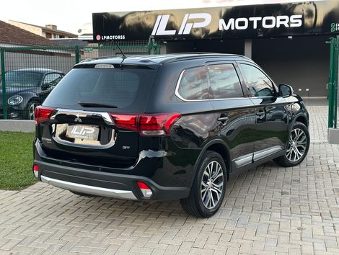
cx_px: 170
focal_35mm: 48
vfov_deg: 30.3
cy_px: 128
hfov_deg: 39.6
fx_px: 471
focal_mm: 6.86
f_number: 1.78
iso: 125
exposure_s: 1/60
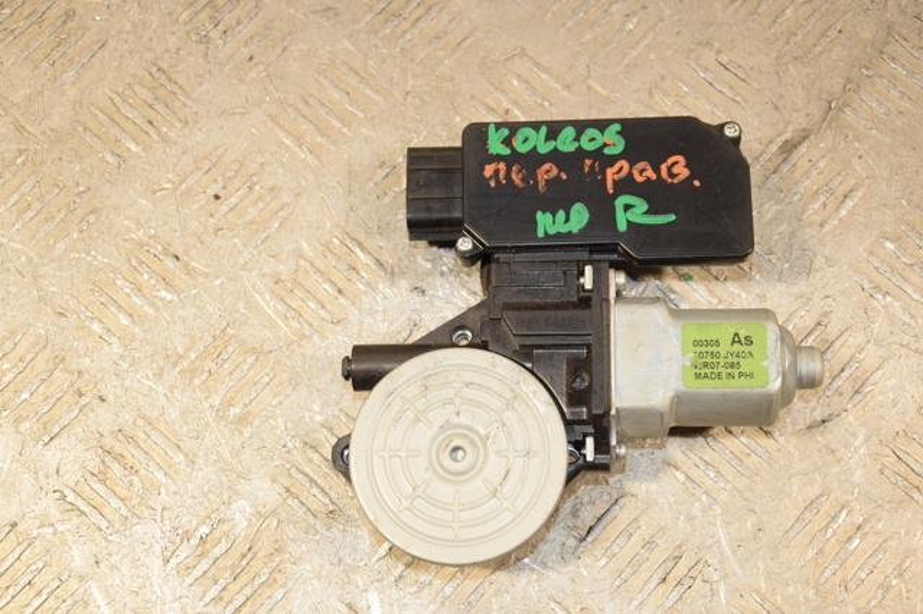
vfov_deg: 21.5
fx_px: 1614
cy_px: 307
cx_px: 462
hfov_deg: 31.9
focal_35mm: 63
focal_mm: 42
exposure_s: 1/200
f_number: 6.3
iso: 800
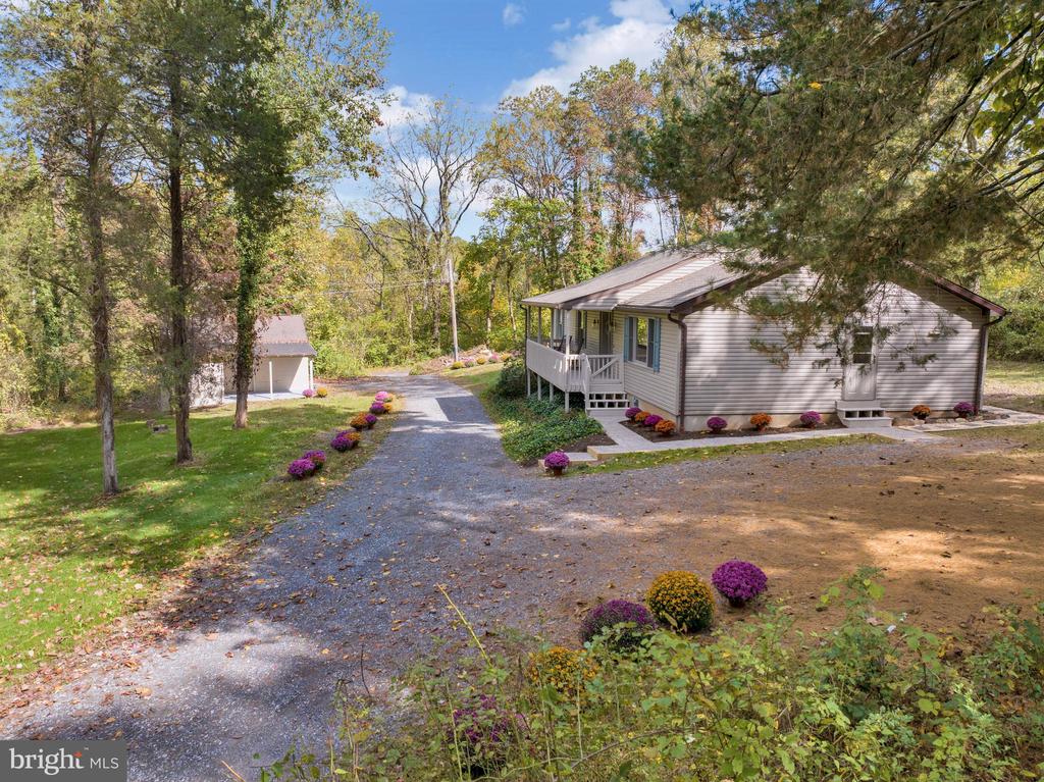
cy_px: 391
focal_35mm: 24
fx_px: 723
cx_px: 522
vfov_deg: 56.8
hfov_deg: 71.6
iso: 250
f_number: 2.8
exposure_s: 1/1000
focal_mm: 12.29
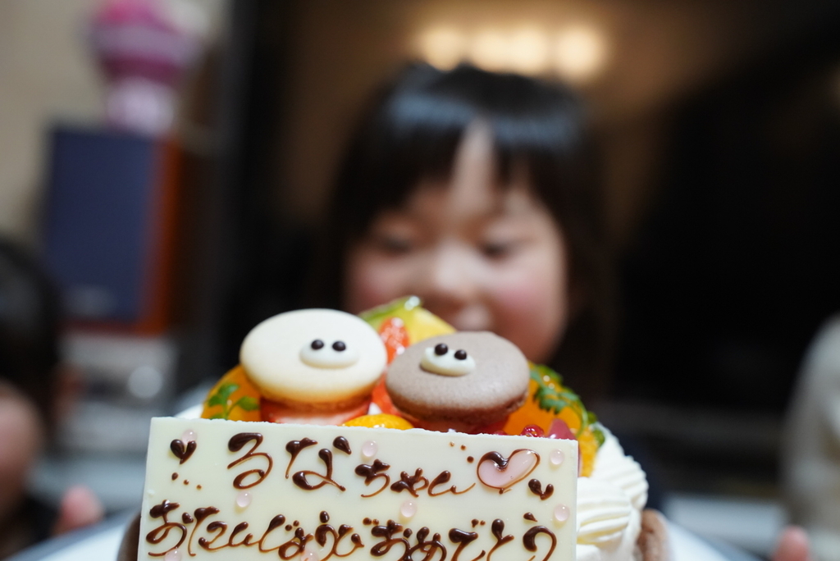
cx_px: 420
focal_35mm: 46
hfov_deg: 42.7
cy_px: 280
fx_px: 1074
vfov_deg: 29.3
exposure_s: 1/80
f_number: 5.6
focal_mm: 46
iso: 4000
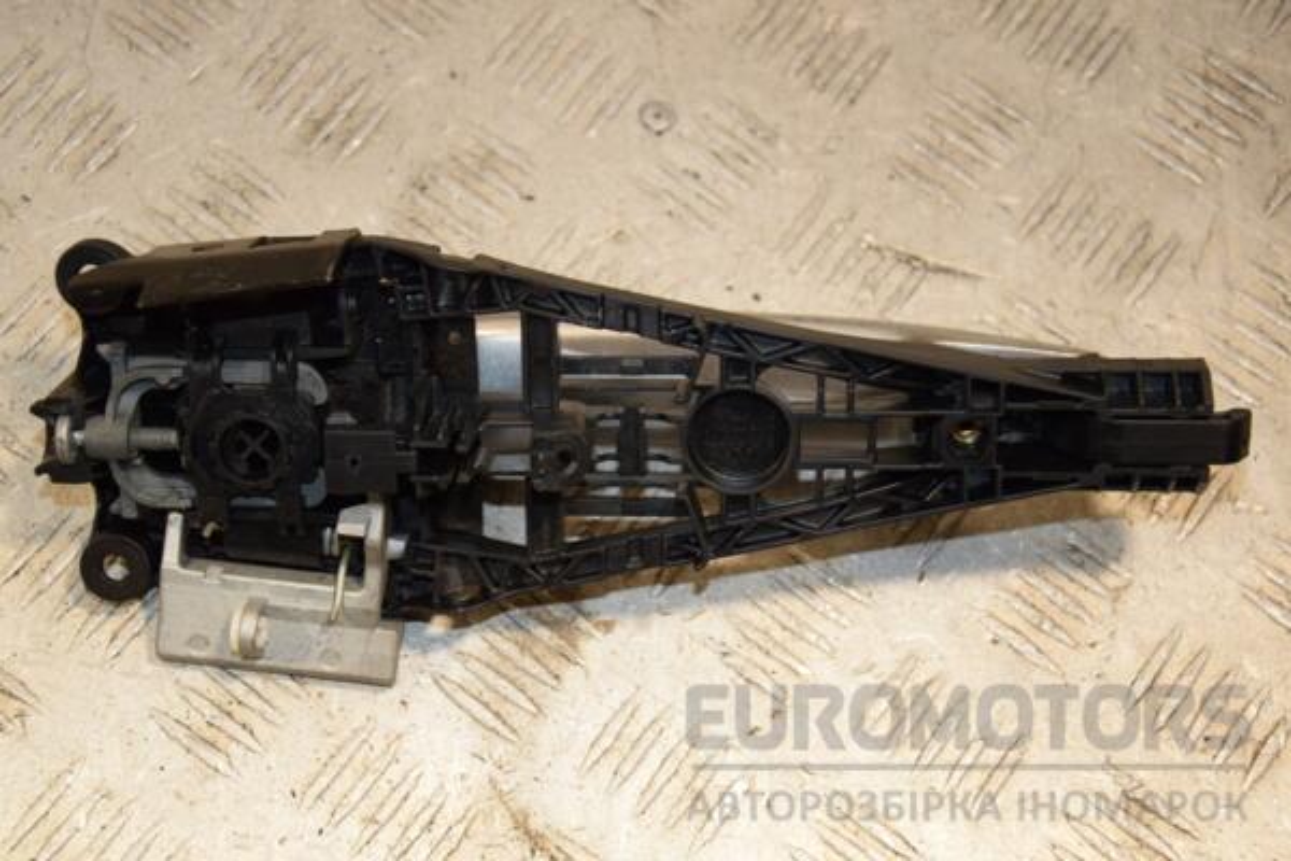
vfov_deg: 18.9
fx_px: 2582
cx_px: 646
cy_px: 430
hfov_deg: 28.1
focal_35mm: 72
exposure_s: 1/200
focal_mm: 48
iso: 800
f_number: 5.6
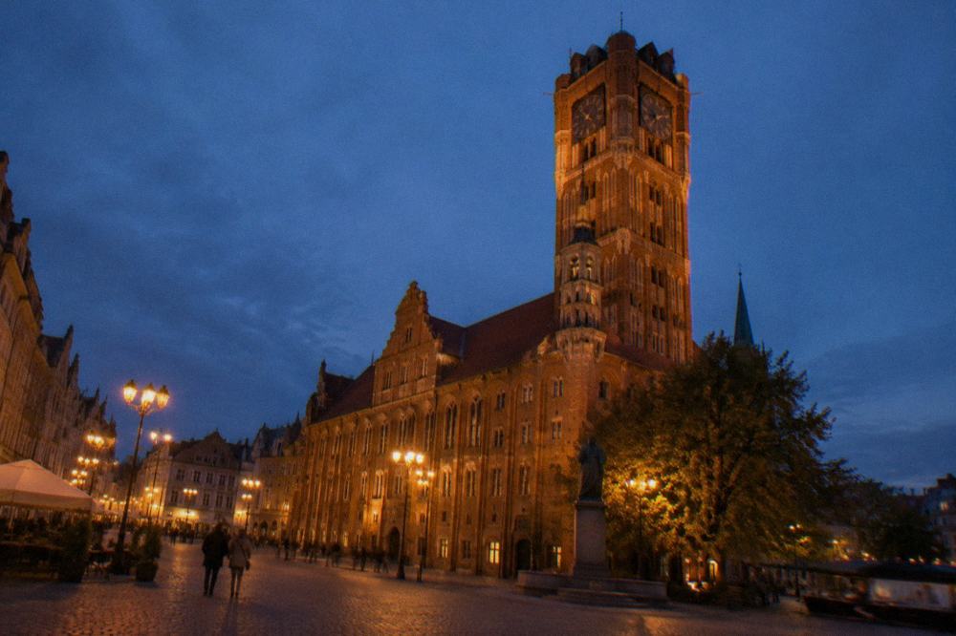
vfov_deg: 28.1
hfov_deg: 41.1
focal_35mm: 48
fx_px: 1274
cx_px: 478
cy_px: 318
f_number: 8
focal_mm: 48
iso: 6400
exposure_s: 1/40
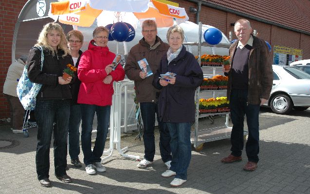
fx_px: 325
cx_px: 156
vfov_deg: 33.2
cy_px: 96
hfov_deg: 50.9
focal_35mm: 39
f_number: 5
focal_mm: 25
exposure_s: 1/500
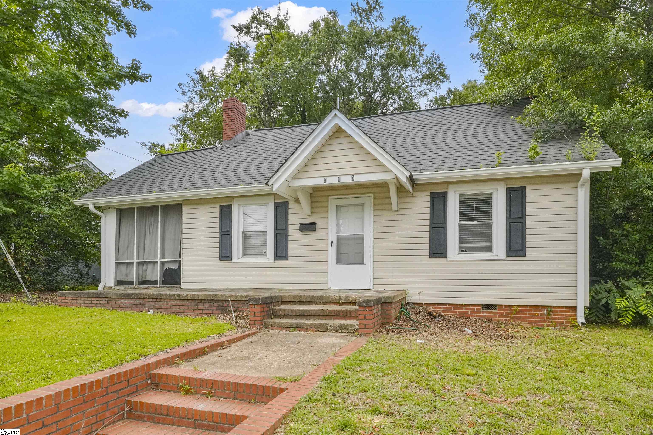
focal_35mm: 18
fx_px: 326
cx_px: 326
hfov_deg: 90.0
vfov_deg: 67.4
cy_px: 218
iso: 2000
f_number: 7.1
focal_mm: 12
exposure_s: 1/40
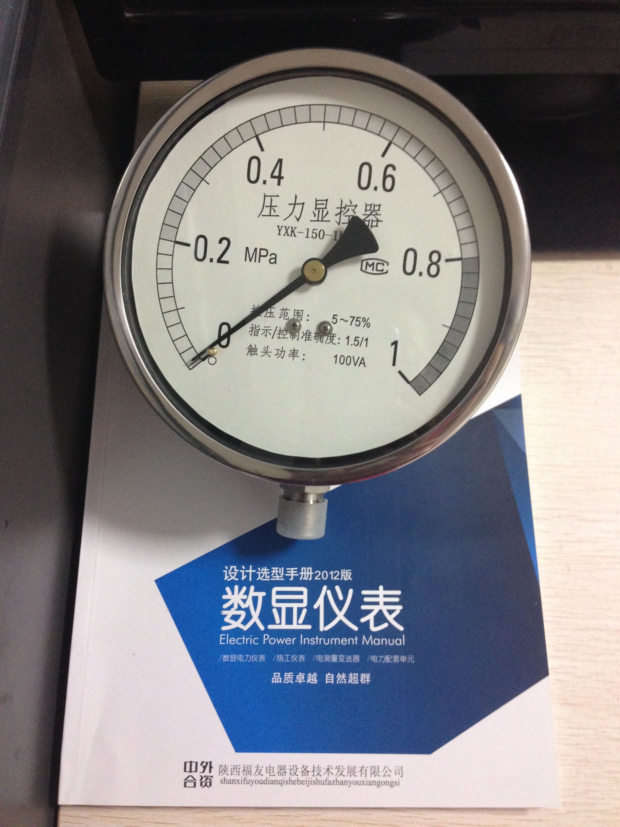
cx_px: 310
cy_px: 414
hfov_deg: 42.9
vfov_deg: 55.4
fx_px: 788
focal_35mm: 33
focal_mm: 4.12
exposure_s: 1/20
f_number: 2.4
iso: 250
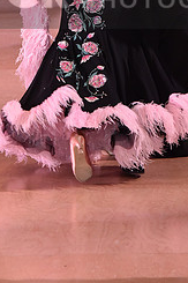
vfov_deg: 8.8
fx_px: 1820
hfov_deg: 5.9
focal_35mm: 232
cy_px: -9
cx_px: 152
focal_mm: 98
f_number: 5.6
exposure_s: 1/320
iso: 2500
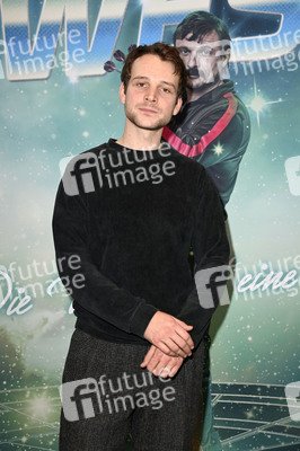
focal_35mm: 68
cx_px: 150
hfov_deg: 20.0
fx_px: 851
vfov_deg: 29.7
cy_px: 226
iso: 500
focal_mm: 68
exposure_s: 1/250
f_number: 5.6
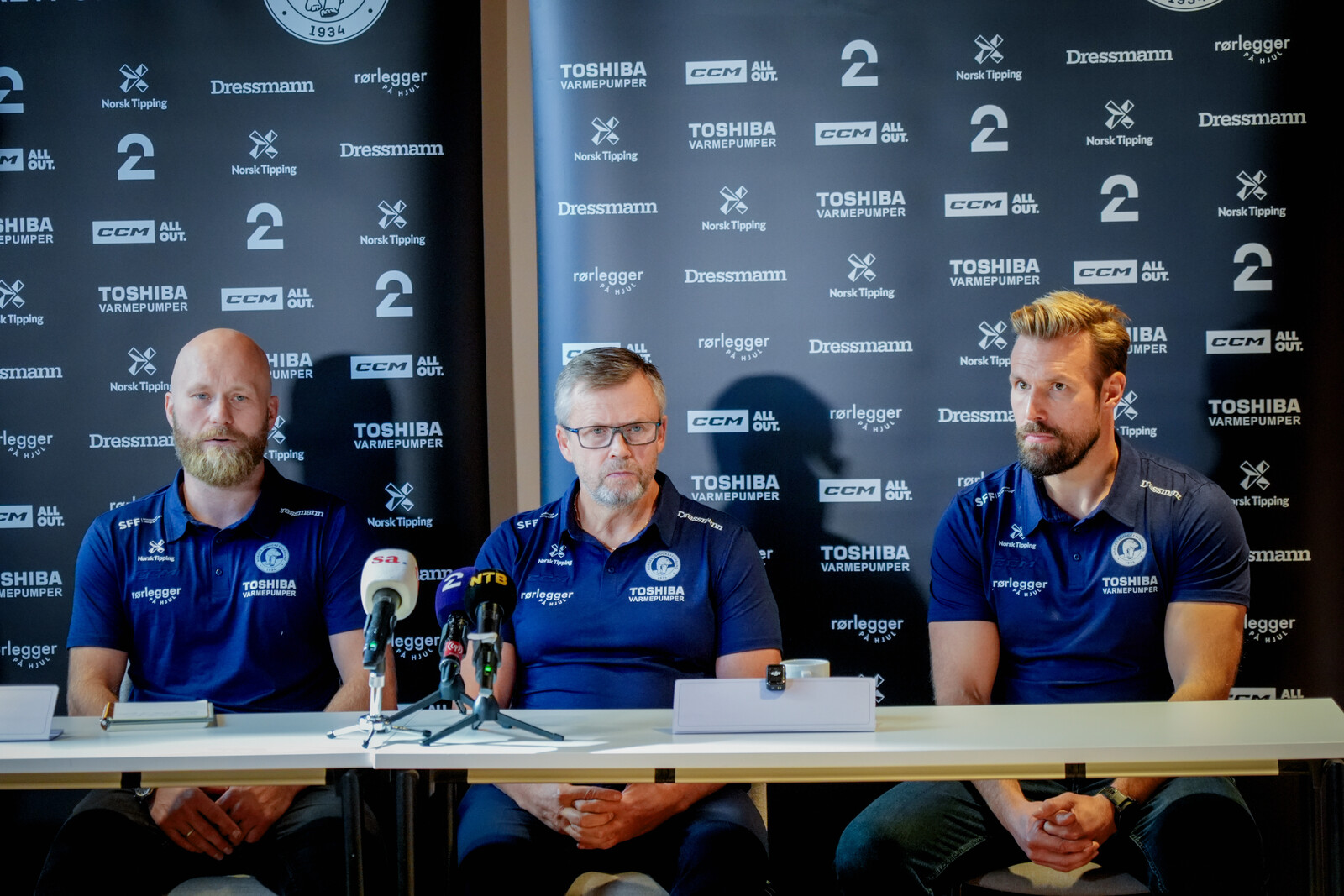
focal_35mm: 97
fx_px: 3621
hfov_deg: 21.0
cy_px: 448
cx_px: 672
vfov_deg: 14.1
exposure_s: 1/250
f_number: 4
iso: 3200
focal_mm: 97
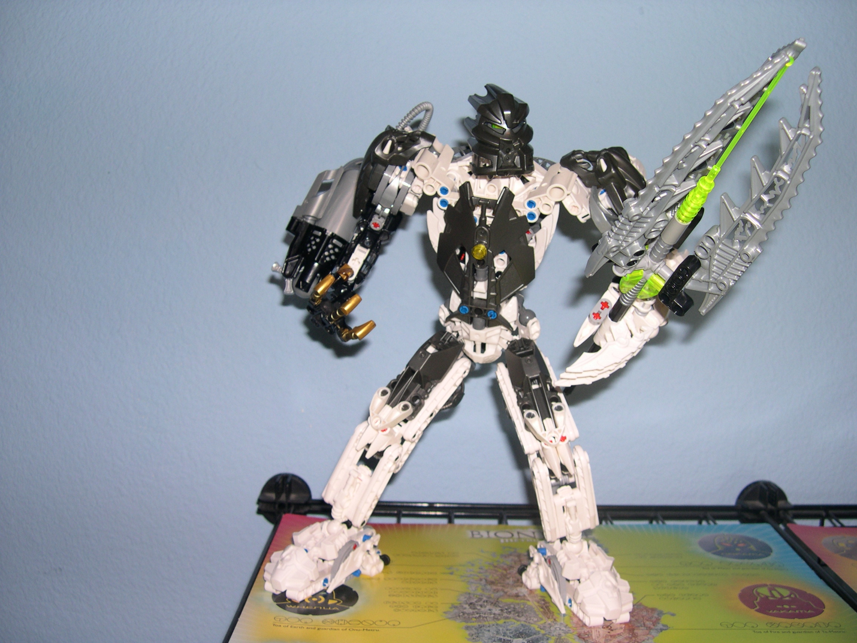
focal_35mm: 38
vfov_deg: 37.7
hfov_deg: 49.0
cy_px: 322
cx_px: 428
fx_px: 941
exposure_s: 1/60
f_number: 2.8
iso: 100
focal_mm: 8
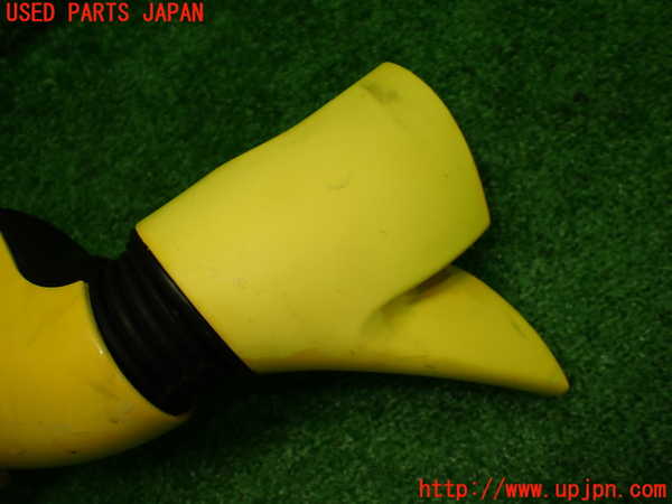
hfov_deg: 60.0
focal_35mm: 30
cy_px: 252
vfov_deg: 46.8
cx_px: 336
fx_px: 582
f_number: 2.3
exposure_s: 1/125
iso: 125
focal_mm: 5.4
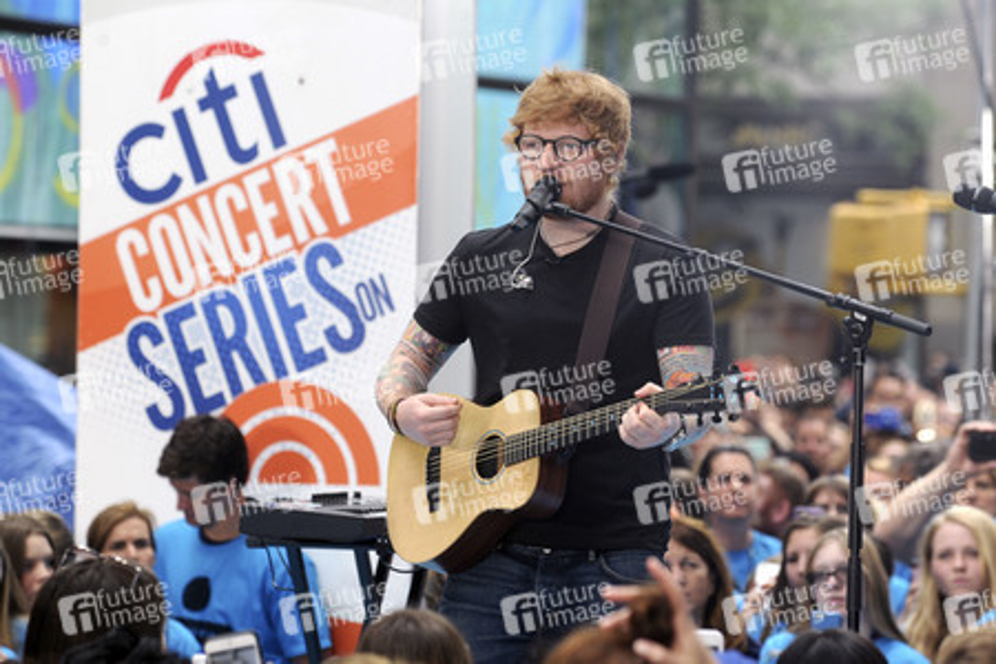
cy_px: 332
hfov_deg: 10.3
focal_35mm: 200
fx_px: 5533
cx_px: 498
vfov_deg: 6.9
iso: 1000
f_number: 5.6
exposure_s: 1/400
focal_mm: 200
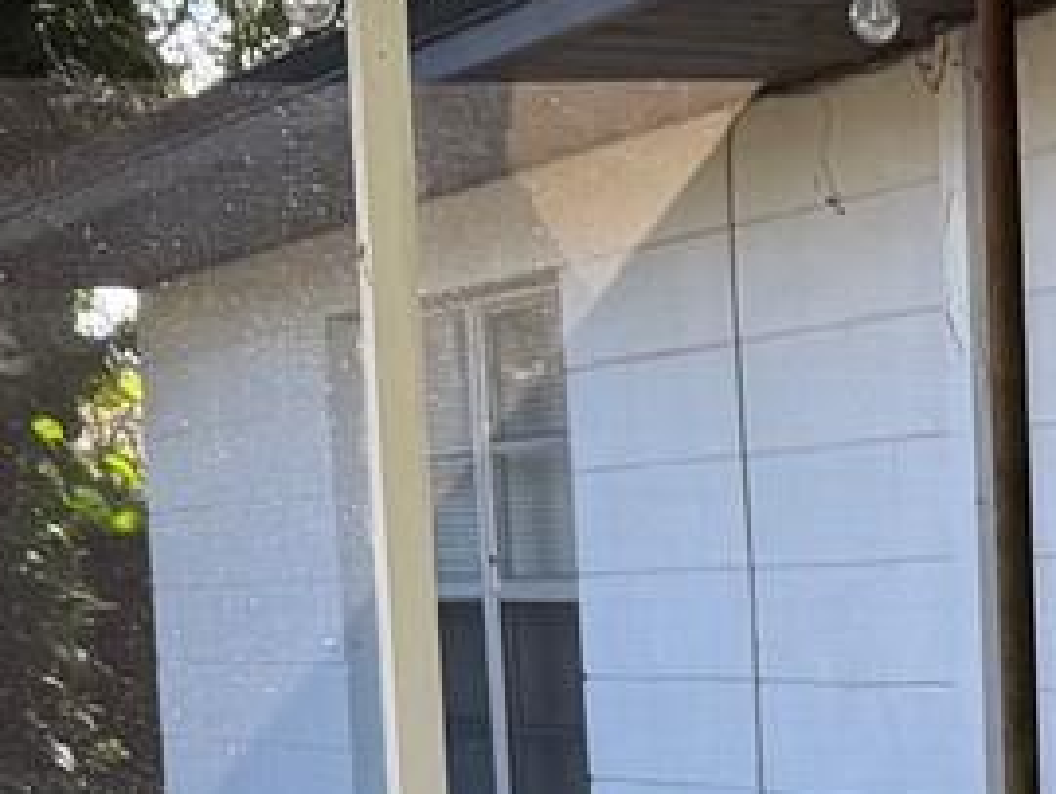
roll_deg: -0.6
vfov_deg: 9.9
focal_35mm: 142
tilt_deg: -10.2
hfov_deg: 13.0
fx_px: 4336
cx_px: 1690
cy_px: 1443
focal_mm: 6.76
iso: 100
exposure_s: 1/543
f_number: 1.78
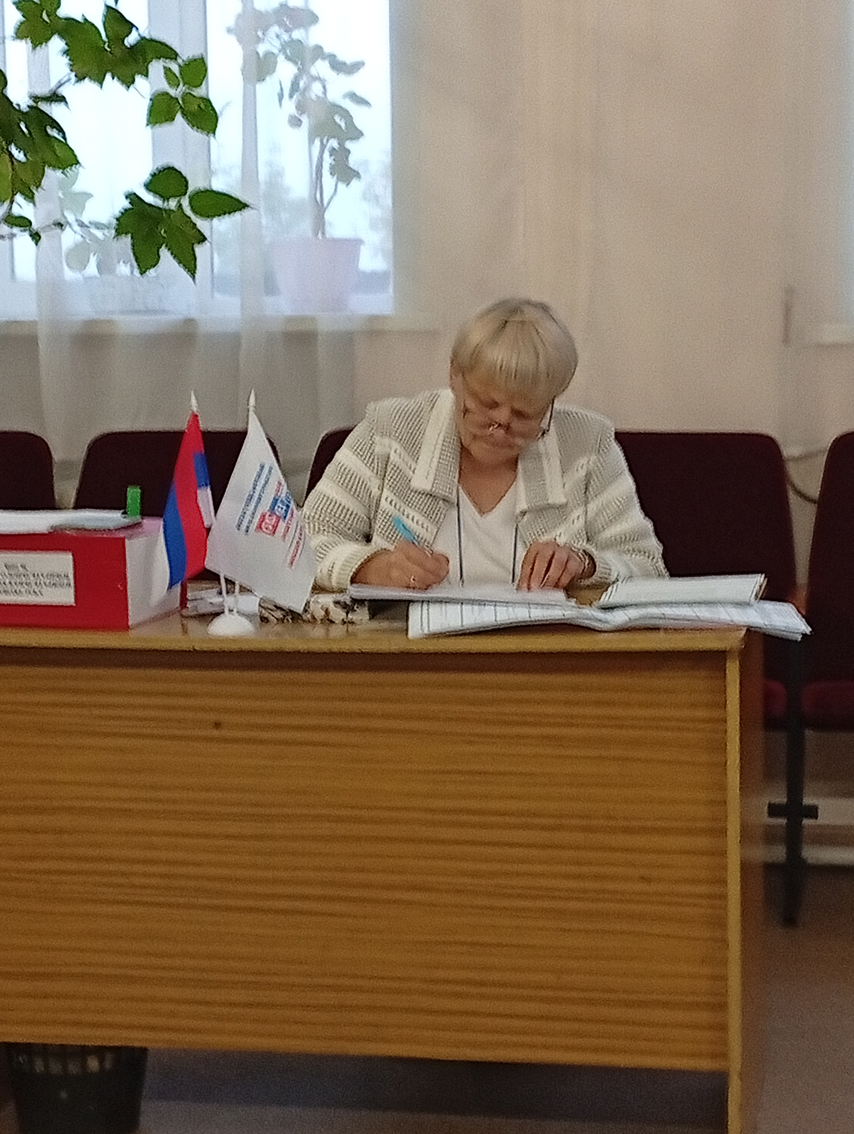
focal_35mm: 74
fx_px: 2428
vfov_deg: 26.3
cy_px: 567
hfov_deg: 19.9
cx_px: 427
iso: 485
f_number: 1.8
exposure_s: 1/33.3
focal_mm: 3.98
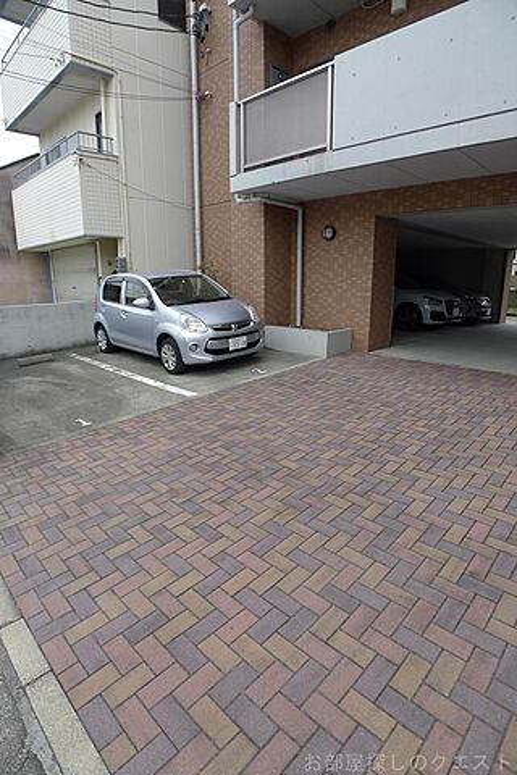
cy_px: 388
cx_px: 258
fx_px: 517
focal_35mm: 24
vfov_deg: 73.7
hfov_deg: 53.1
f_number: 2.8
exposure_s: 1/250
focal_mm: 5.1
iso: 80
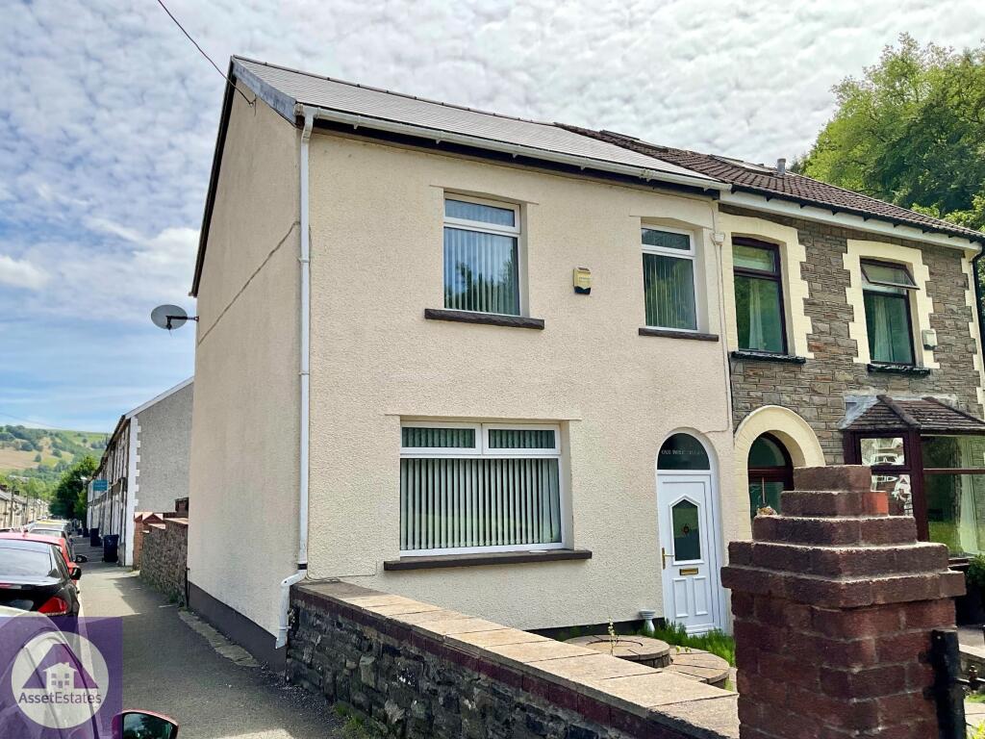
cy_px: 370
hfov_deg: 61.7
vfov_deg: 48.2
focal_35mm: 29
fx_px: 825
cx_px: 492
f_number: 1.8
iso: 16
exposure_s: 1/2320
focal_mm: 3
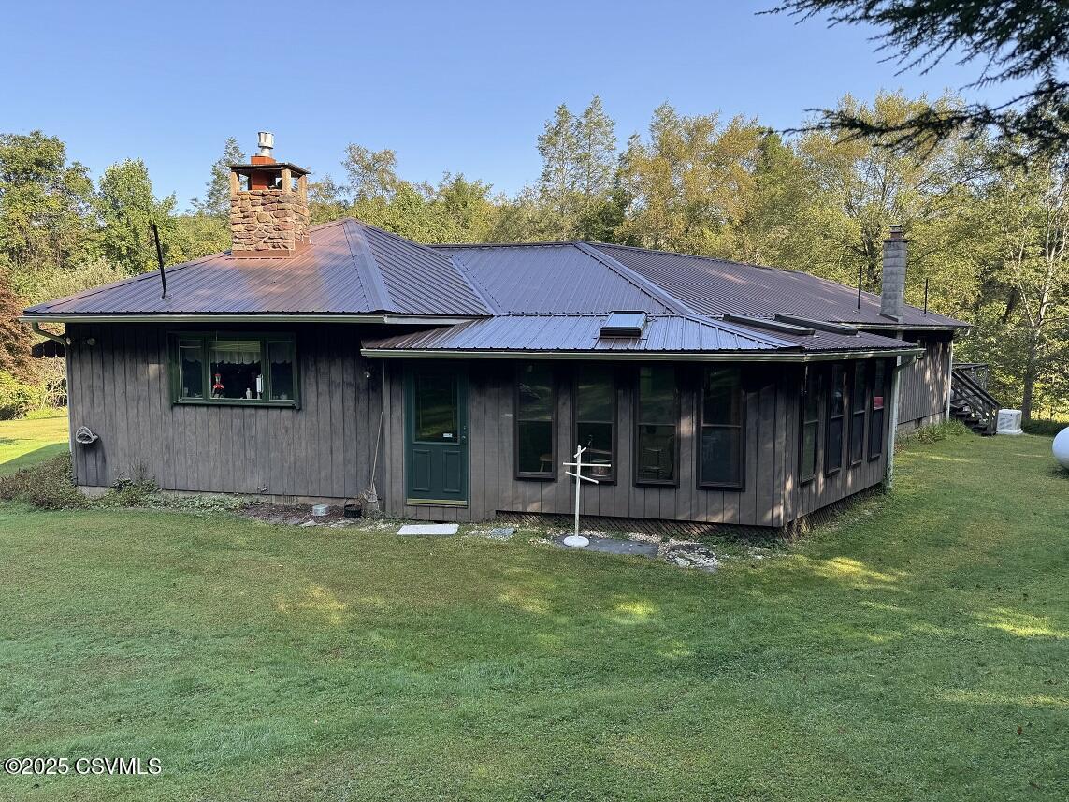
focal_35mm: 24
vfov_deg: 56.8
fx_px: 741
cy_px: 401
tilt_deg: -4.8
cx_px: 534
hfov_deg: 71.6
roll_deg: -0.3
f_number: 1.78
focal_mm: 6.76
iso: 80
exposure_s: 1/609
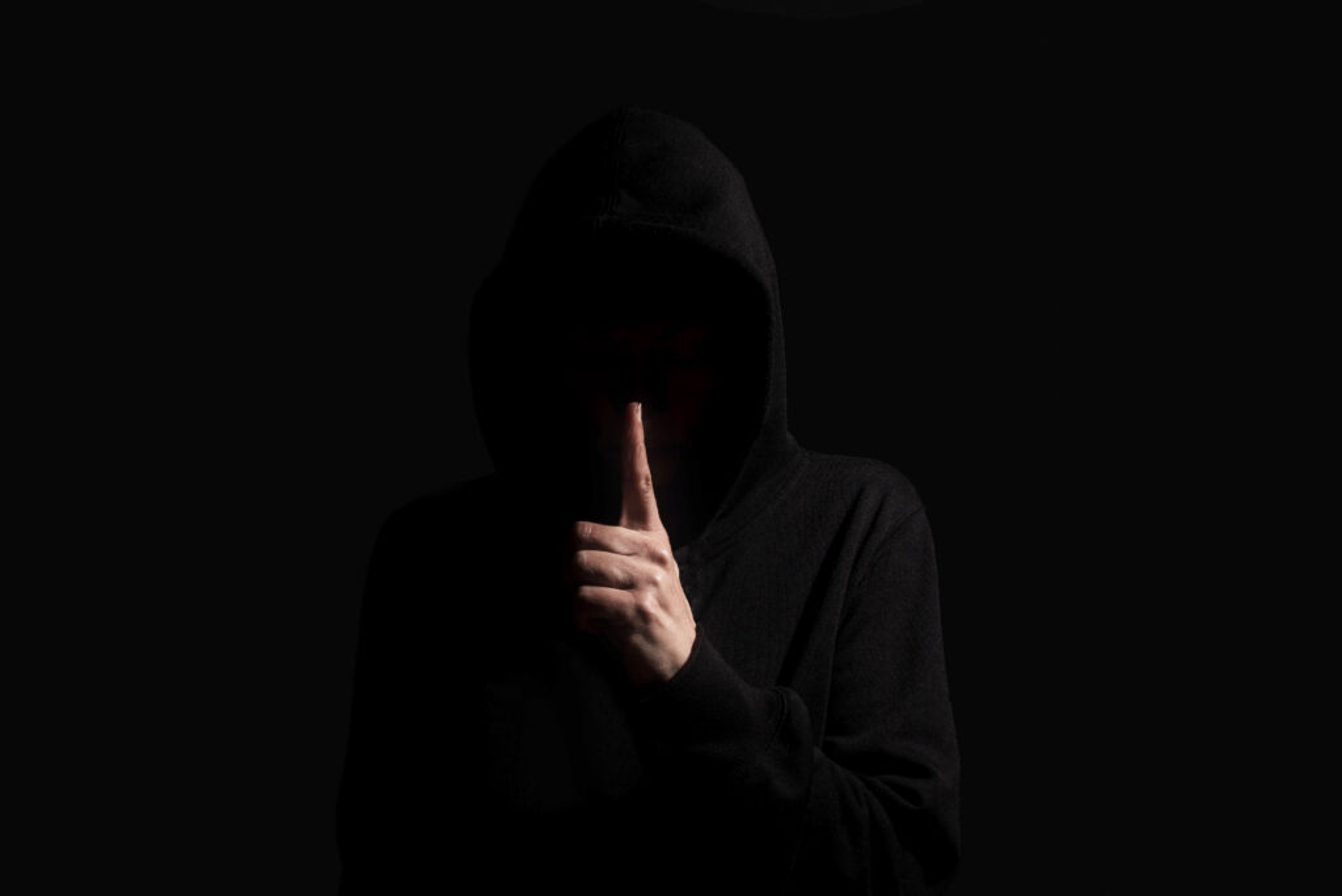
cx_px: 671
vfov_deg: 30.6
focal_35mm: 44
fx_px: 1641
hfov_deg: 44.5
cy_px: 448
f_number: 8
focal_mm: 44
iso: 100
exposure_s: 1/500
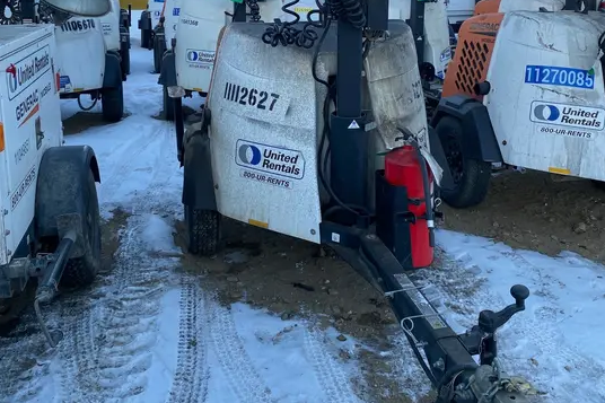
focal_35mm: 37
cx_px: 307
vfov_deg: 35.0
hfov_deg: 51.9
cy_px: 91
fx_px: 622
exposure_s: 1/177
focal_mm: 4.25
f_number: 1.8
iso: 32
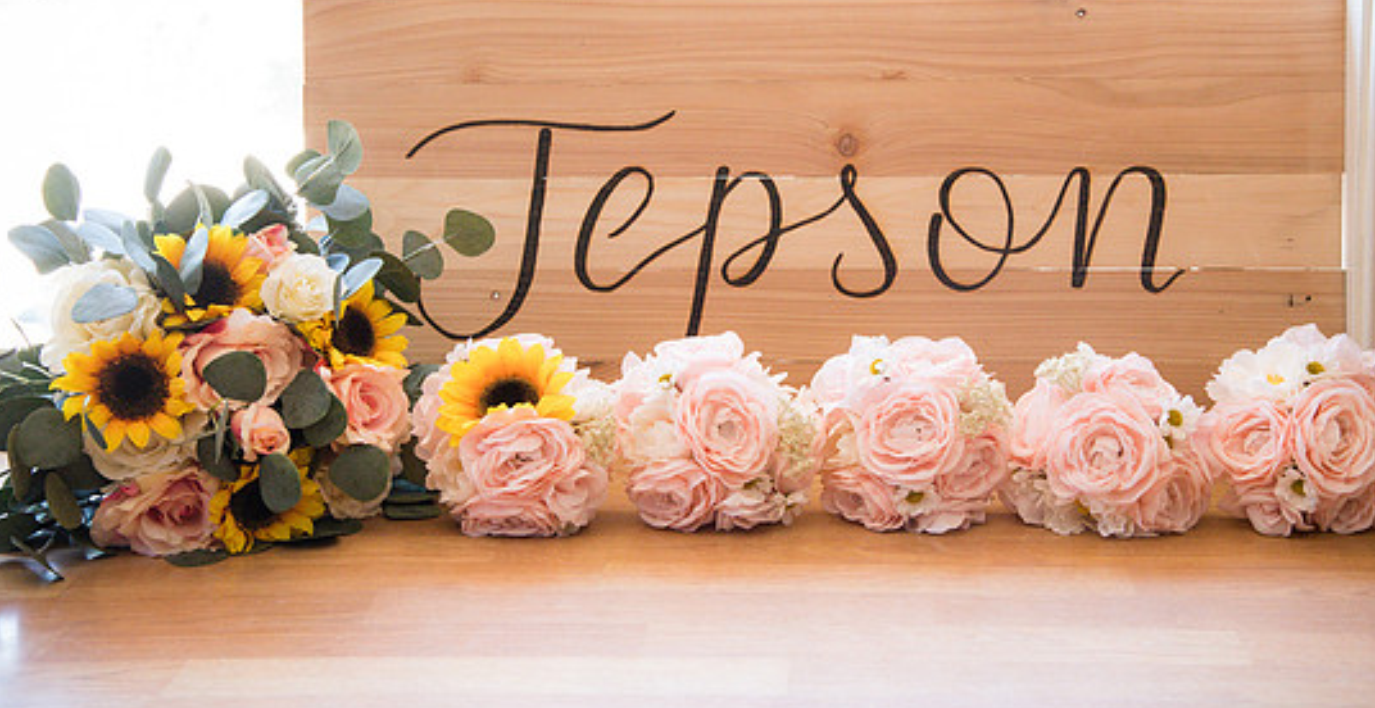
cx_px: 711
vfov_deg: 16.8
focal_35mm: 67
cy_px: 236
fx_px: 2395
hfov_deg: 32.0
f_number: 6.3
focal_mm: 58
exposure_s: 1/320
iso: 6400
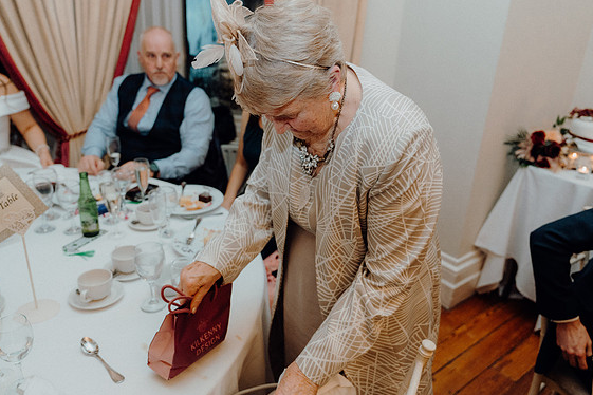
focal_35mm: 30
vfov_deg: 43.6
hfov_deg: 61.9
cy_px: 195
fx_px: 494
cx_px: 299
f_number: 3.5
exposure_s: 1/160
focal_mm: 29
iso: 2500
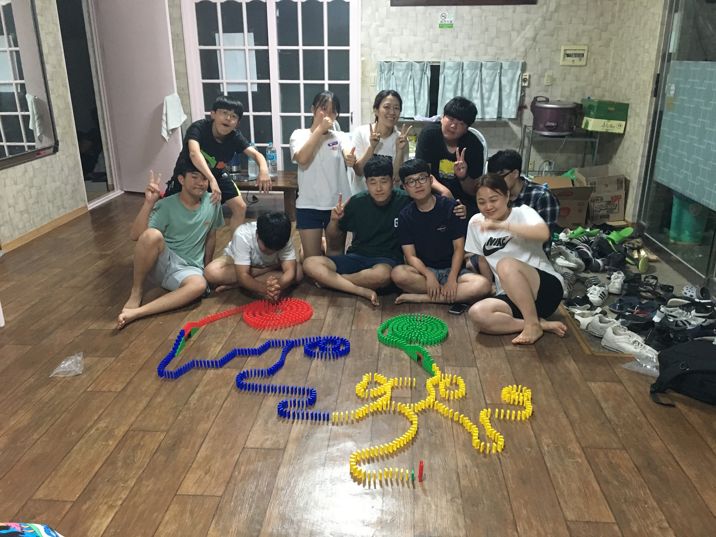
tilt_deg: -18.8
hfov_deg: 61.7
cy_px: 268
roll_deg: -0.1
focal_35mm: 29
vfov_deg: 48.2
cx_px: 358
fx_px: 600
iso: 200
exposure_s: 1/30
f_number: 2.2
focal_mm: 4.15
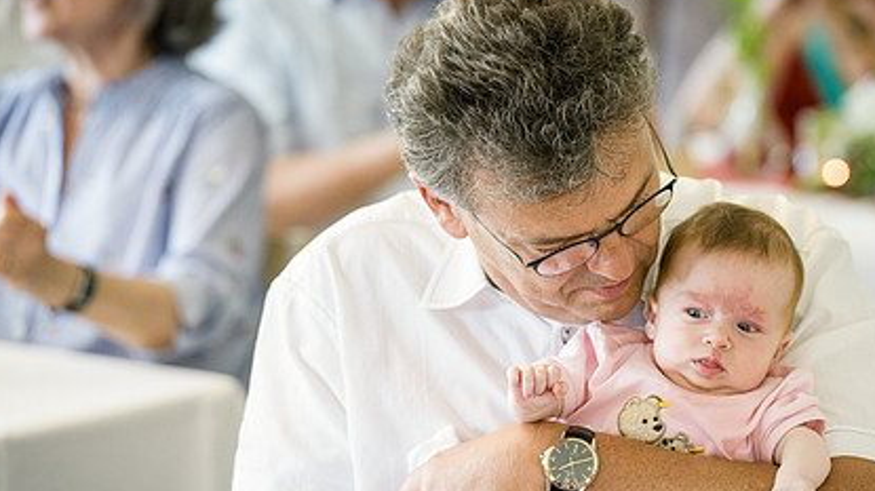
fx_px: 4453
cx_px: 552
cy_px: 342
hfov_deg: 11.2
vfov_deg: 6.3
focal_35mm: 192
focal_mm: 131
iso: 3200
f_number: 3.2
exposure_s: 1/200
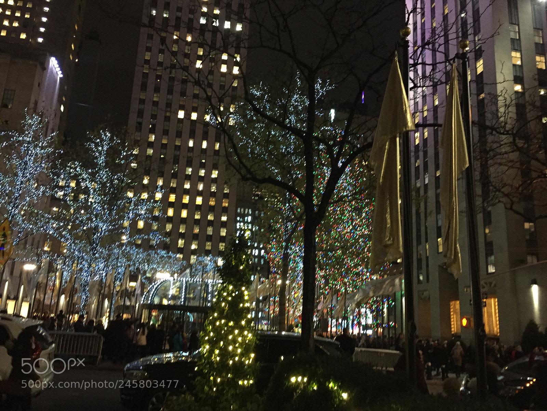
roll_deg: -4.1
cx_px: 274
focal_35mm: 29
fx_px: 458
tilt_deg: +13.6
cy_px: 206
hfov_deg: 61.7
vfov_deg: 48.2
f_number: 2.2
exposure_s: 1/20
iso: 250
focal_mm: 4.15
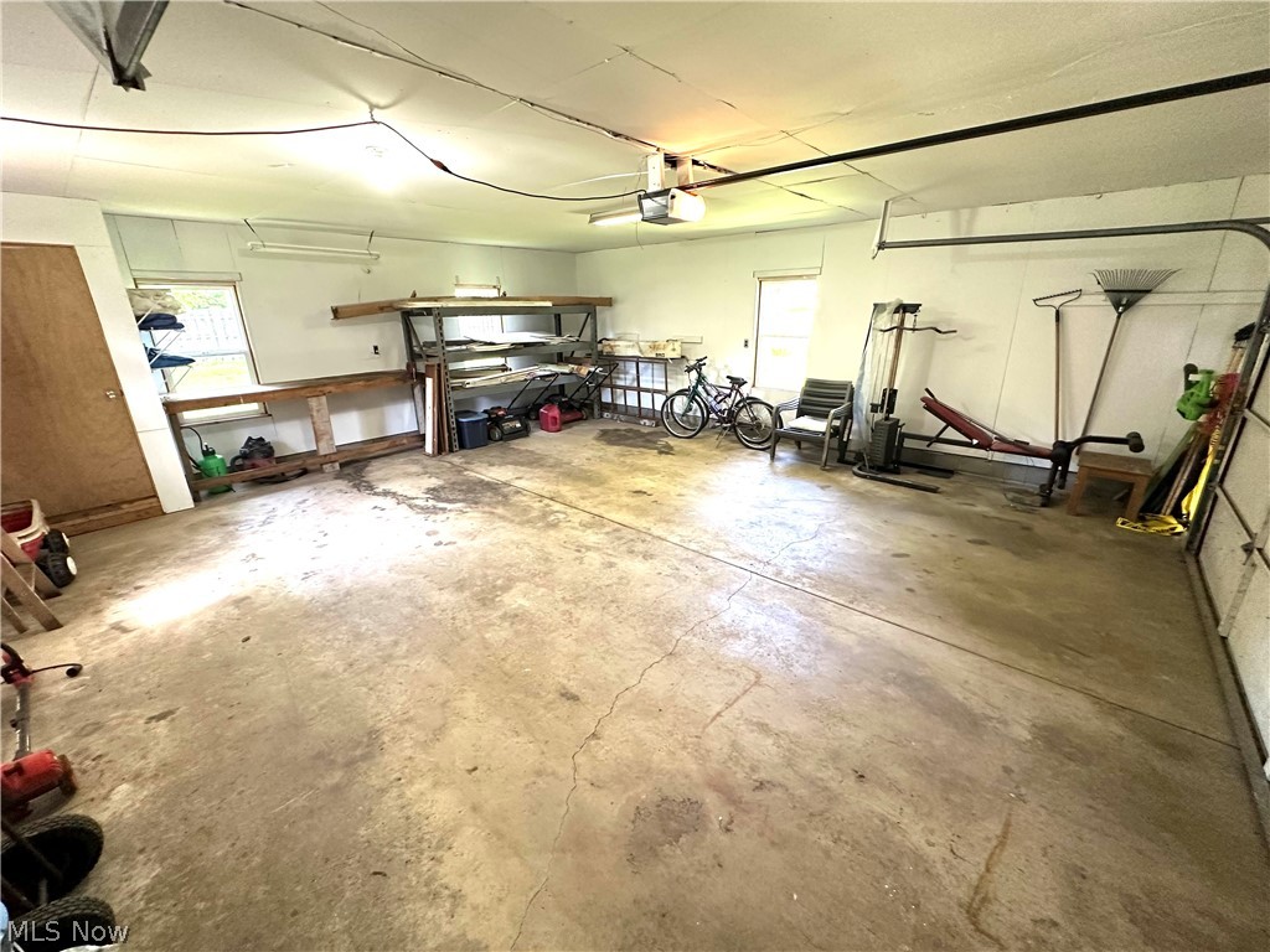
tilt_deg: -18.2
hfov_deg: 102.1
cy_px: 476
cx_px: 635
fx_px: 514
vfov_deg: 85.7
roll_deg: +1.6
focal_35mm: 14
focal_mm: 2.22
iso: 320
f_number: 2.2
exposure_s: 1/60
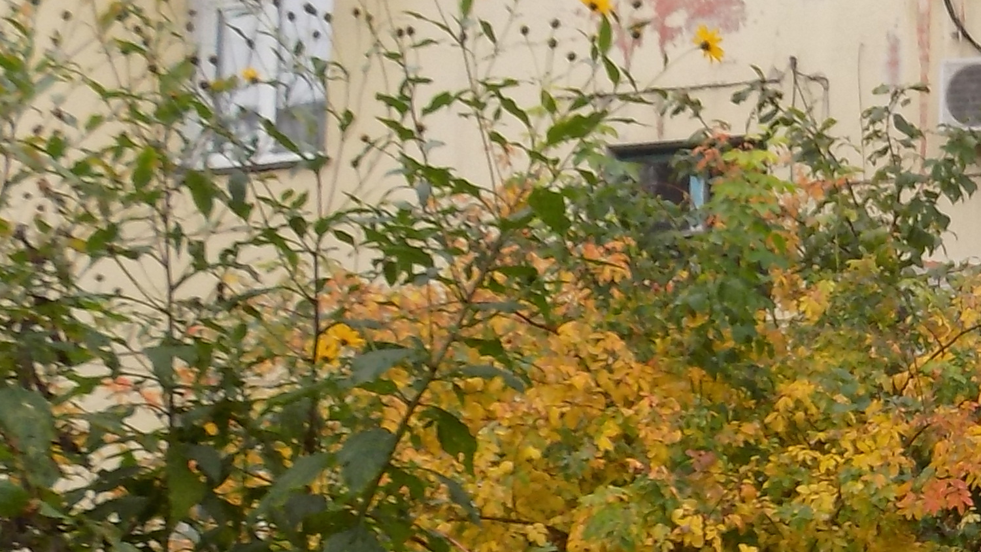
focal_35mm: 86
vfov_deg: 13.8
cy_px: 577
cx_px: 1355
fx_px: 2237
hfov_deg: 21.7
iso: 80
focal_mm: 4
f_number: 3.1
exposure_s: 1/100
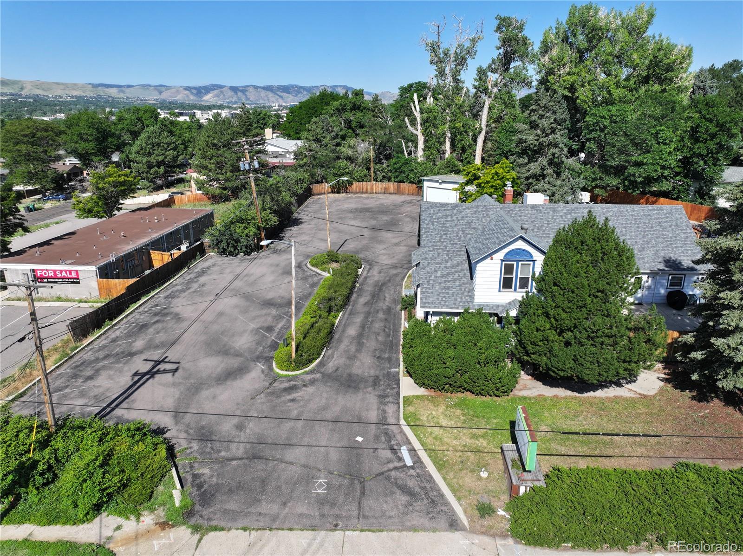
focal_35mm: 24
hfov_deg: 71.6
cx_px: 372
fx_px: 515
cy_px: 278
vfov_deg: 56.8
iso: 100
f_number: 2.8
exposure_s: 1/1600
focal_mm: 12.29
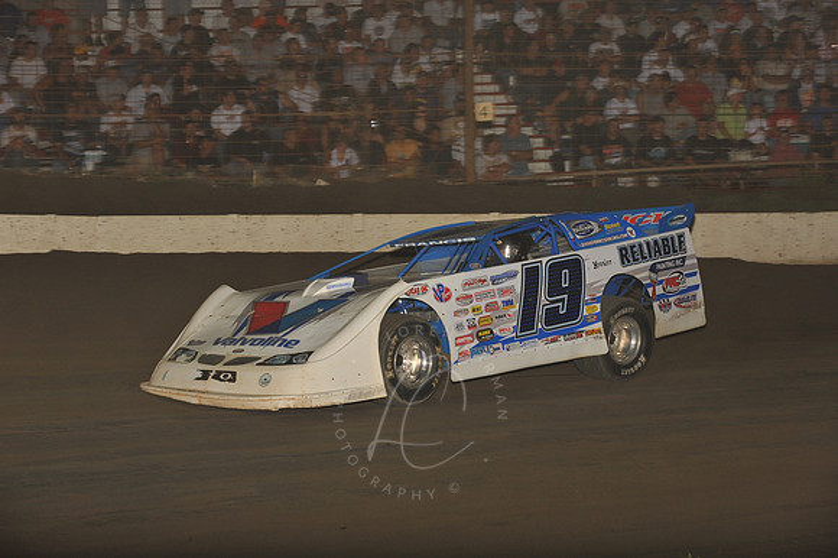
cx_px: 419
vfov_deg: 11.4
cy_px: 279
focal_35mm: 120
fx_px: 2792
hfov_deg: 17.1
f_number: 7.1
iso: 800
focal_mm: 120
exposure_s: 1/320
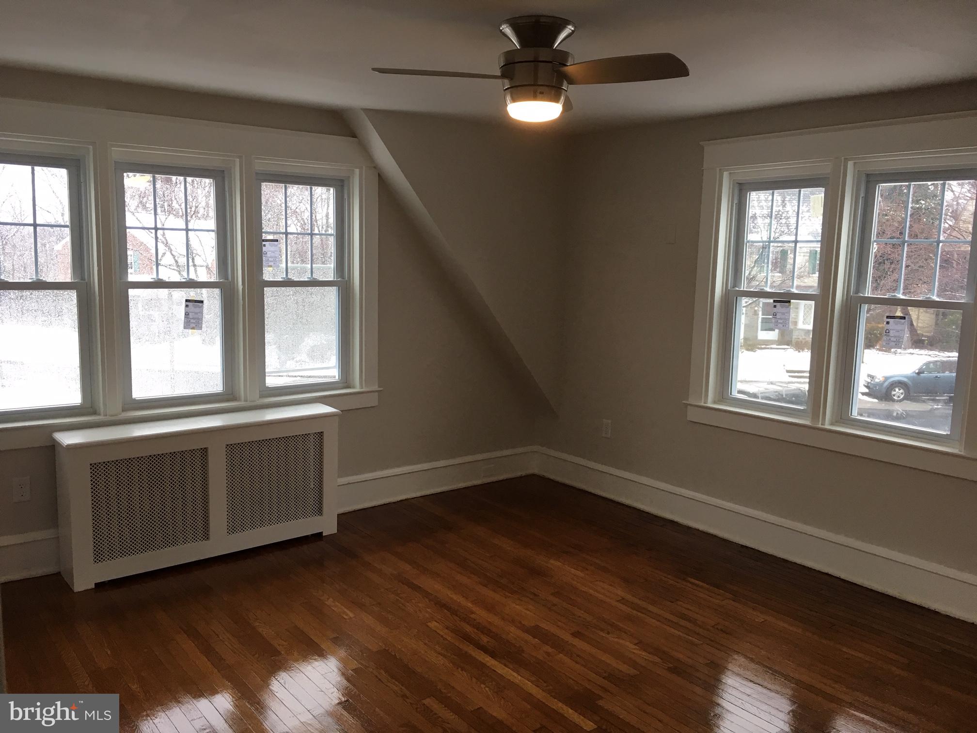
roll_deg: -0.5
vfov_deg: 48.2
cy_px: 366
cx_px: 488
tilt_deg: -7.3
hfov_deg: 61.7
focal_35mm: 29
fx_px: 818
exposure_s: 1/30
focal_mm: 4.15
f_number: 2.2
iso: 32
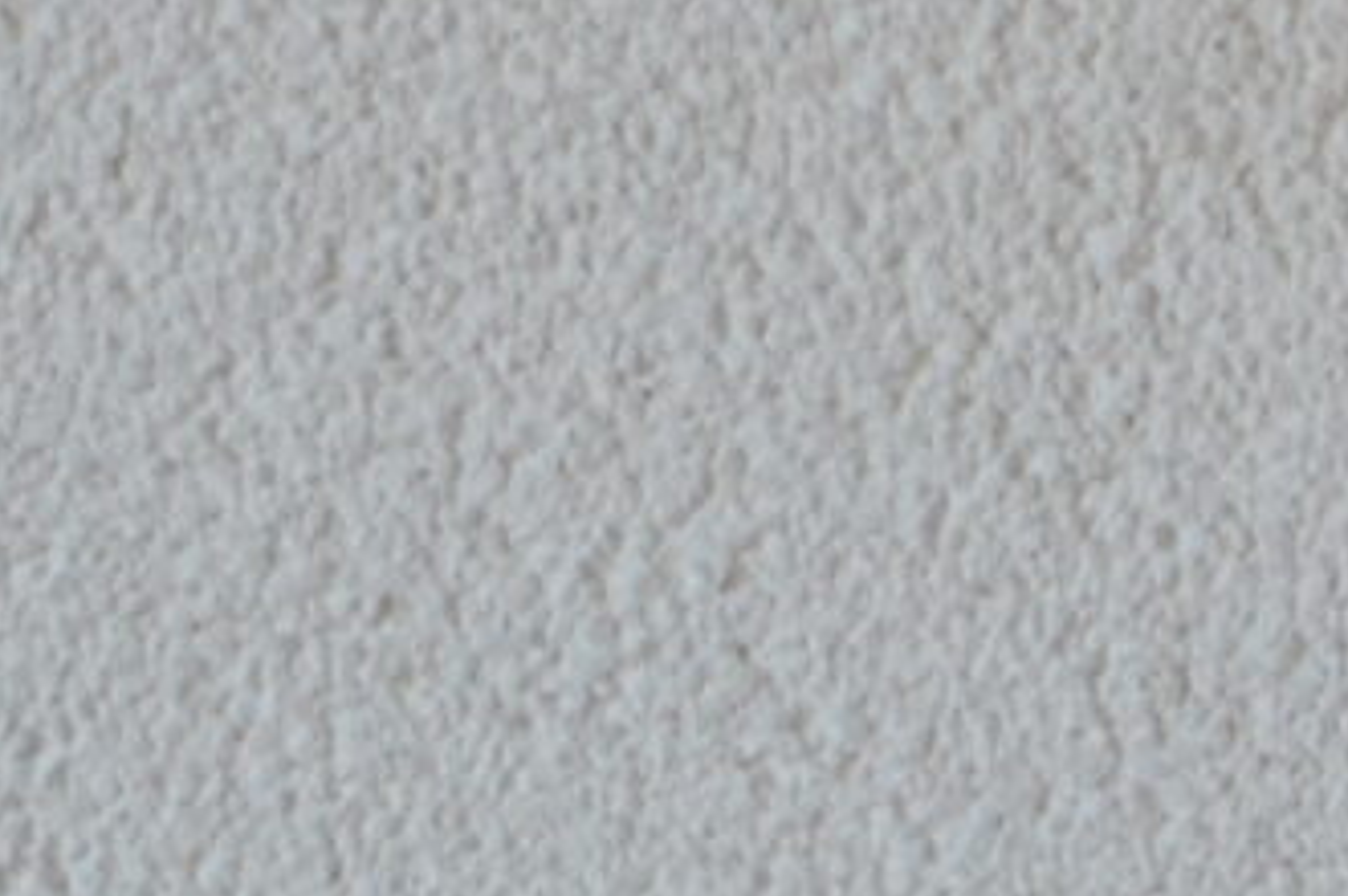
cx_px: 2529
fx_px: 22594
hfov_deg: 3.4
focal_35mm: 604
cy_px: -2201
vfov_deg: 2.2
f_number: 5
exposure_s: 1/100
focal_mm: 52
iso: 400
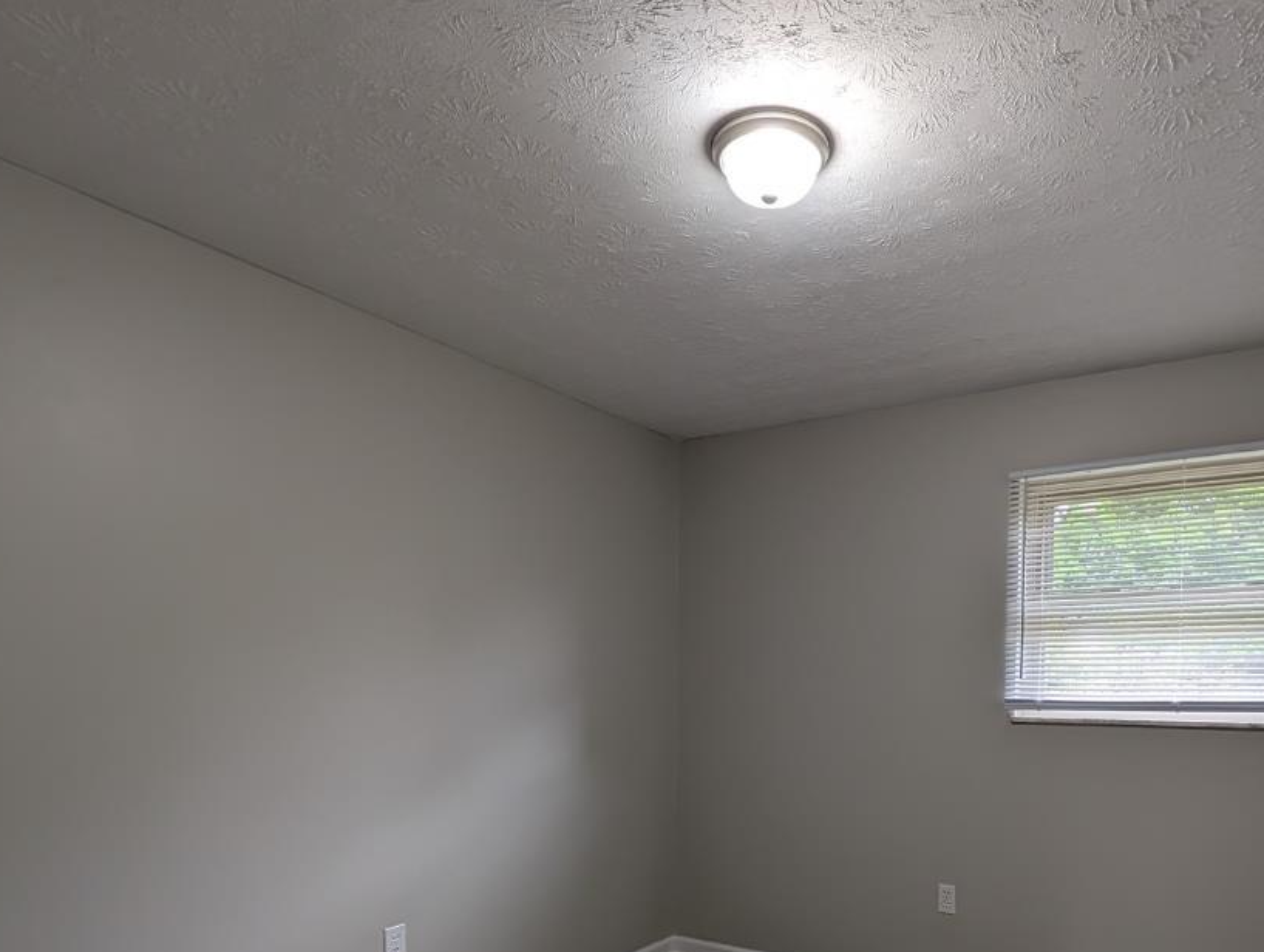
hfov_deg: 75.7
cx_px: 742
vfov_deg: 58.2
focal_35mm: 22
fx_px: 805
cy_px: 710
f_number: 1.7
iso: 57
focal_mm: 2.02
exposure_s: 1/23.8
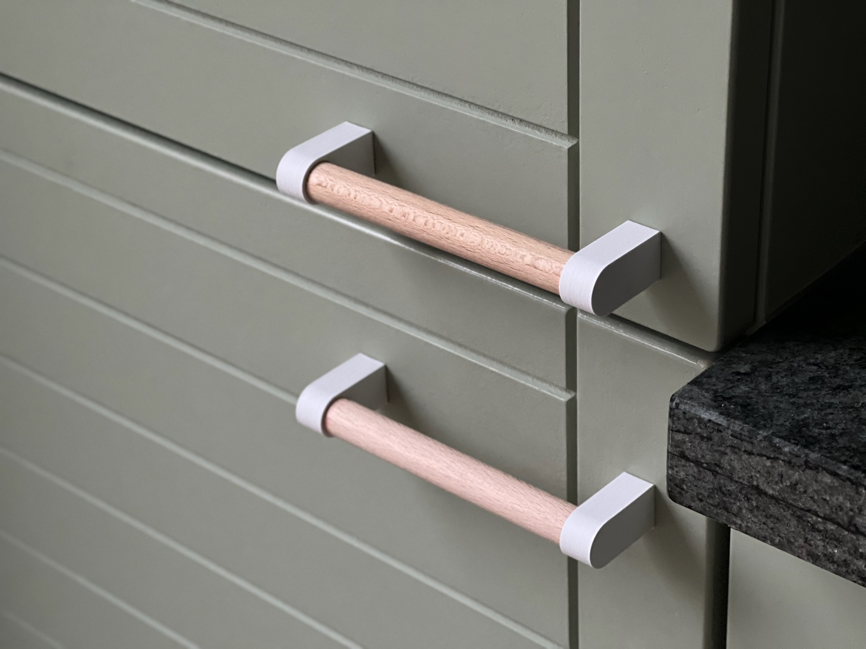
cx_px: 433
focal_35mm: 77
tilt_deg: -31.7
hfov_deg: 25.3
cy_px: 324
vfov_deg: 19.1
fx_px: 1926
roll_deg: +2.7
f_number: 2.8
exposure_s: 1/15
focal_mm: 9
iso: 640
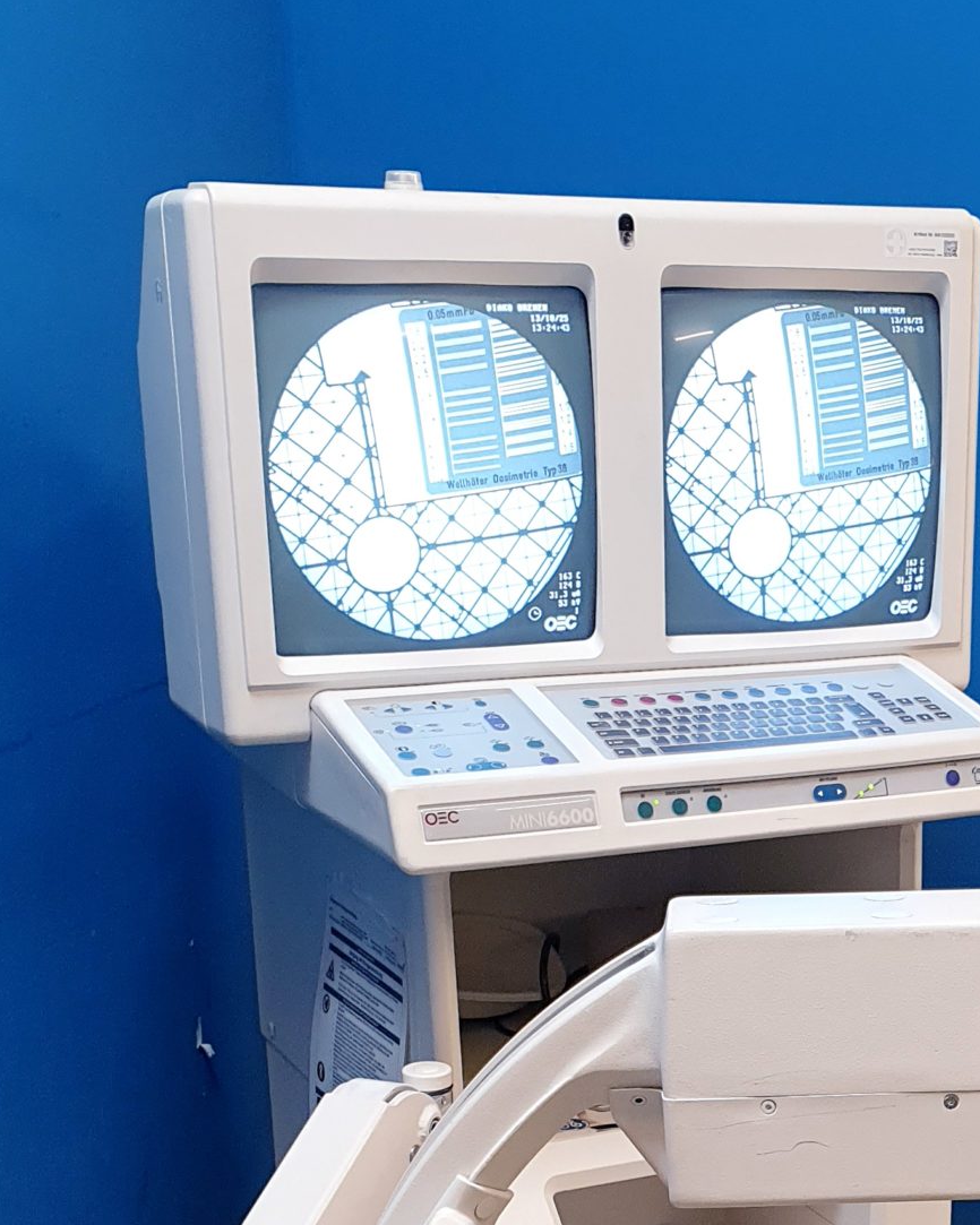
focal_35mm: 60
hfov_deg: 24.9
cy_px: 1171
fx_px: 2176
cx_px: 809
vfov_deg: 29.7
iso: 160
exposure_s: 1/50
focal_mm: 4.3
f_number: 2.4
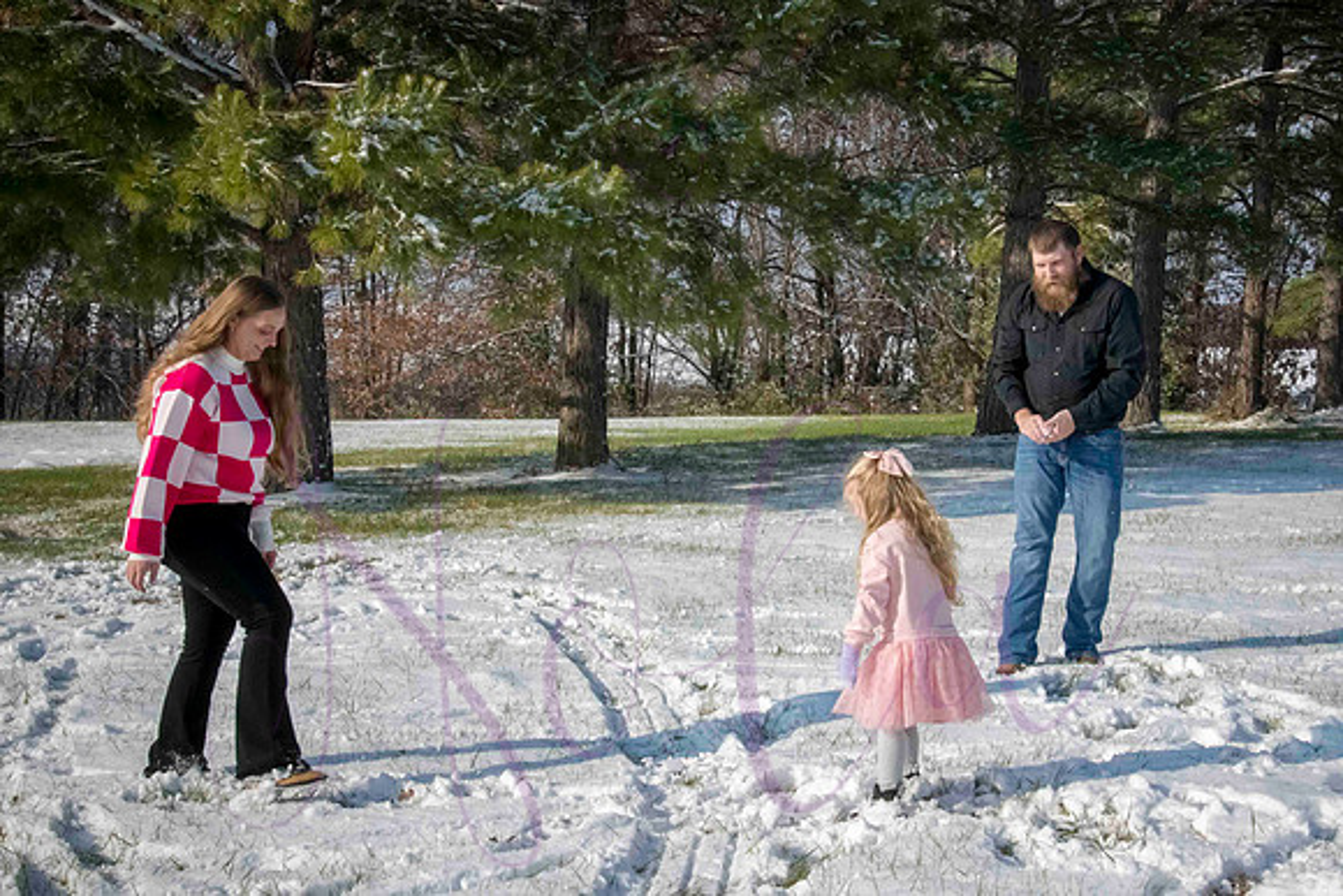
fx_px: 2127
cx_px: 796
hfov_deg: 34.9
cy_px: 445
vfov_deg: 23.8
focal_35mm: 57
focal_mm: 38
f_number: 25
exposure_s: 1/800
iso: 800
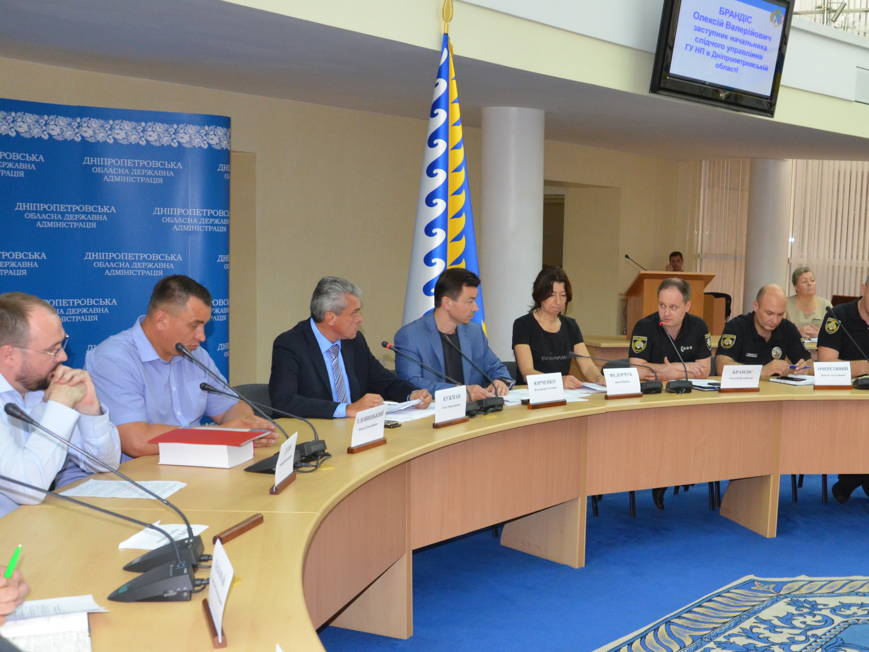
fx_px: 1029
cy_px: 414
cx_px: 575
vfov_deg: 34.9
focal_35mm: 41
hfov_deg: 45.1
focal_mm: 18
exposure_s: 1/60
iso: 1600
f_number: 5.6
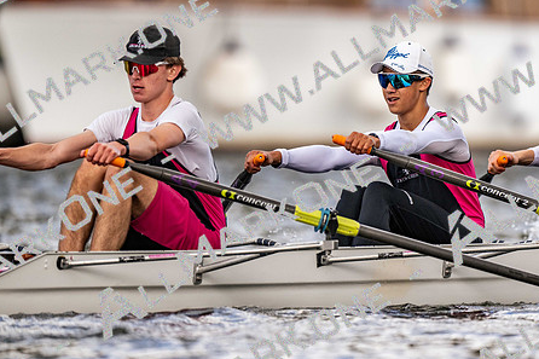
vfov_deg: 1.8
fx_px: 11688
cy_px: 153
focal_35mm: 781
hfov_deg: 2.6
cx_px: 344
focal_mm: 600
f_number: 4
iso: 560
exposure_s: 1/2500
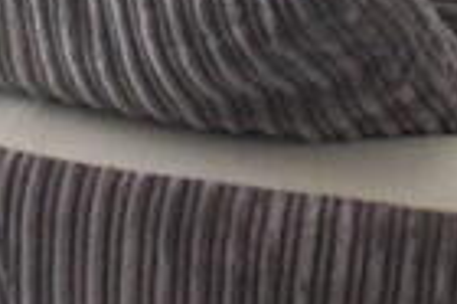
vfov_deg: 6.0
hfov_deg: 9.3
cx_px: 467
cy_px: -423
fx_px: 2789
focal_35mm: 220
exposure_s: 1/320
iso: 6400
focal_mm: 20
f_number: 9
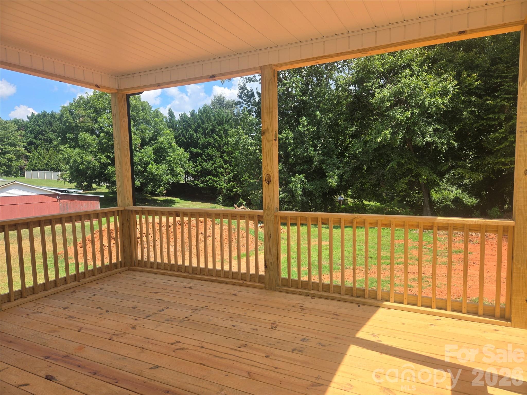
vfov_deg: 58.9
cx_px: 264
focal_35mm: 23
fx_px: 350
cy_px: 198
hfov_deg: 73.9
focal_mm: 5.4
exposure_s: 1/1102
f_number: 1.8
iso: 25
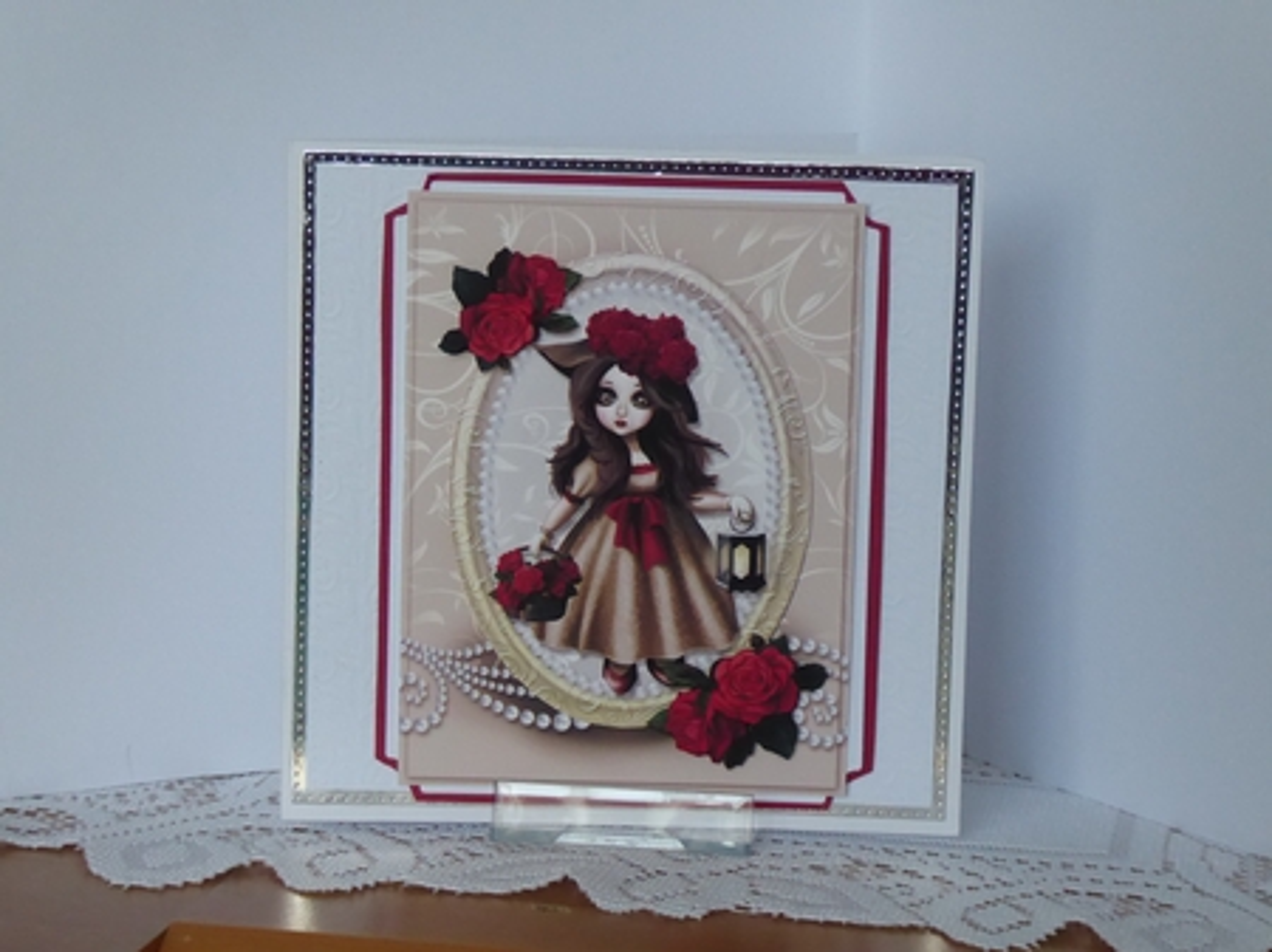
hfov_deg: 20.0
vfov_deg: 15.1
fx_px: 3599
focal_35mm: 98
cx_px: 636
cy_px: 476
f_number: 4.9
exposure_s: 1/100
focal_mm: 16.1
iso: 800
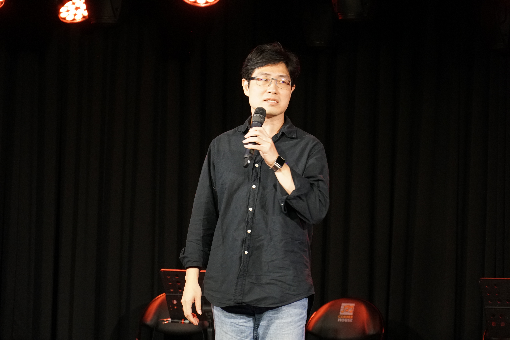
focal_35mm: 130
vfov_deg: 10.5
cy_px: 170
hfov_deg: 15.7
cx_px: 255
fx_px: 1849
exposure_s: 1/30
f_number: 5.6
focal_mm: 87
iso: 2500
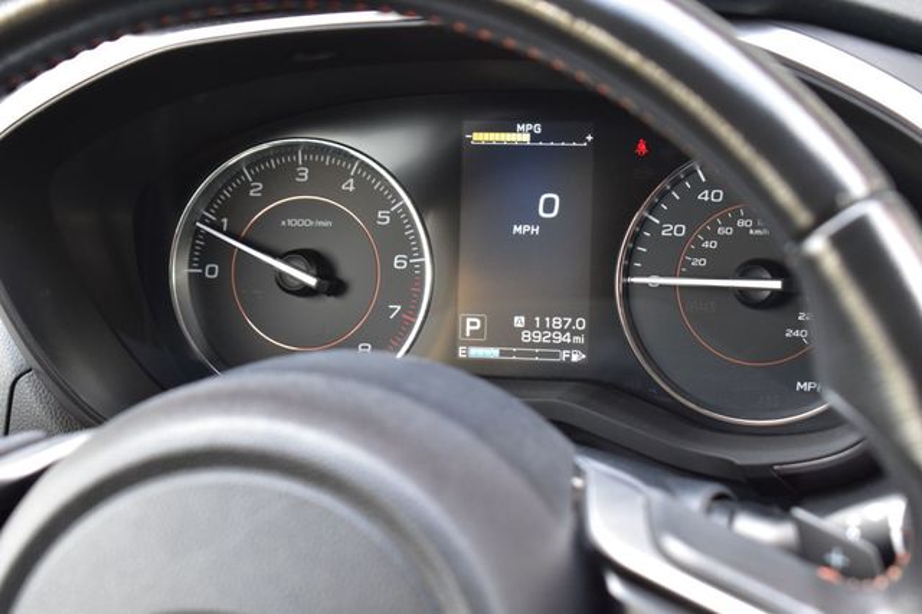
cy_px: 307
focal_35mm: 82
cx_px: 461
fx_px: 2112
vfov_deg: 16.5
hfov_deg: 24.6
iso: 400
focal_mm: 55
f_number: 7.1
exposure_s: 1/25
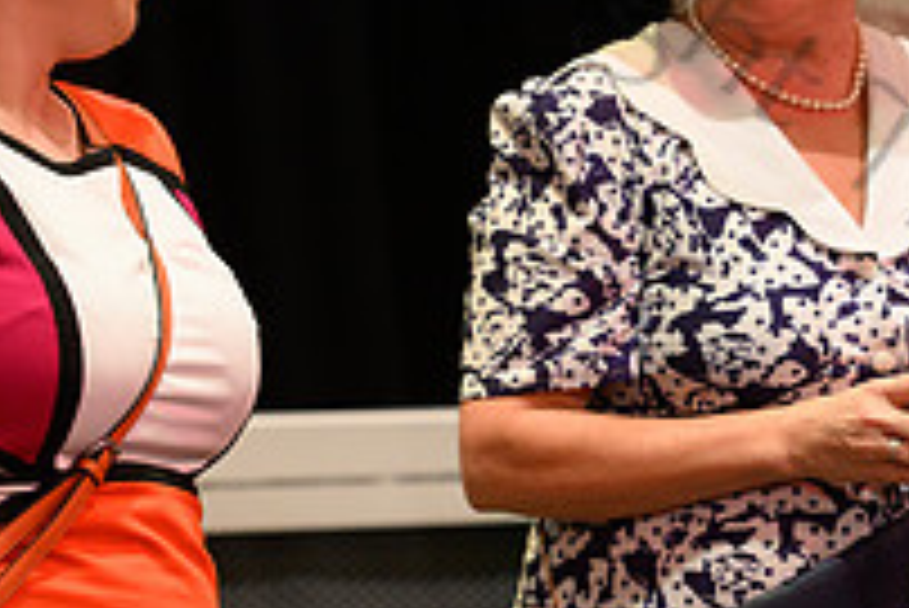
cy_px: 318
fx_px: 9450
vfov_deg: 3.7
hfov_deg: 5.5
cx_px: 1120
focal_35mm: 374
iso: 800
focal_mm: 130
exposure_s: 1/125
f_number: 4
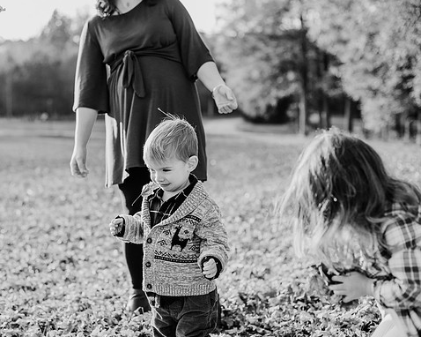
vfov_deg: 26.7
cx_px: 171
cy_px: 169
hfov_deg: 32.9
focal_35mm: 57
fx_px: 710
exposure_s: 1/1000
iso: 500
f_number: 2.8
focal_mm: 50
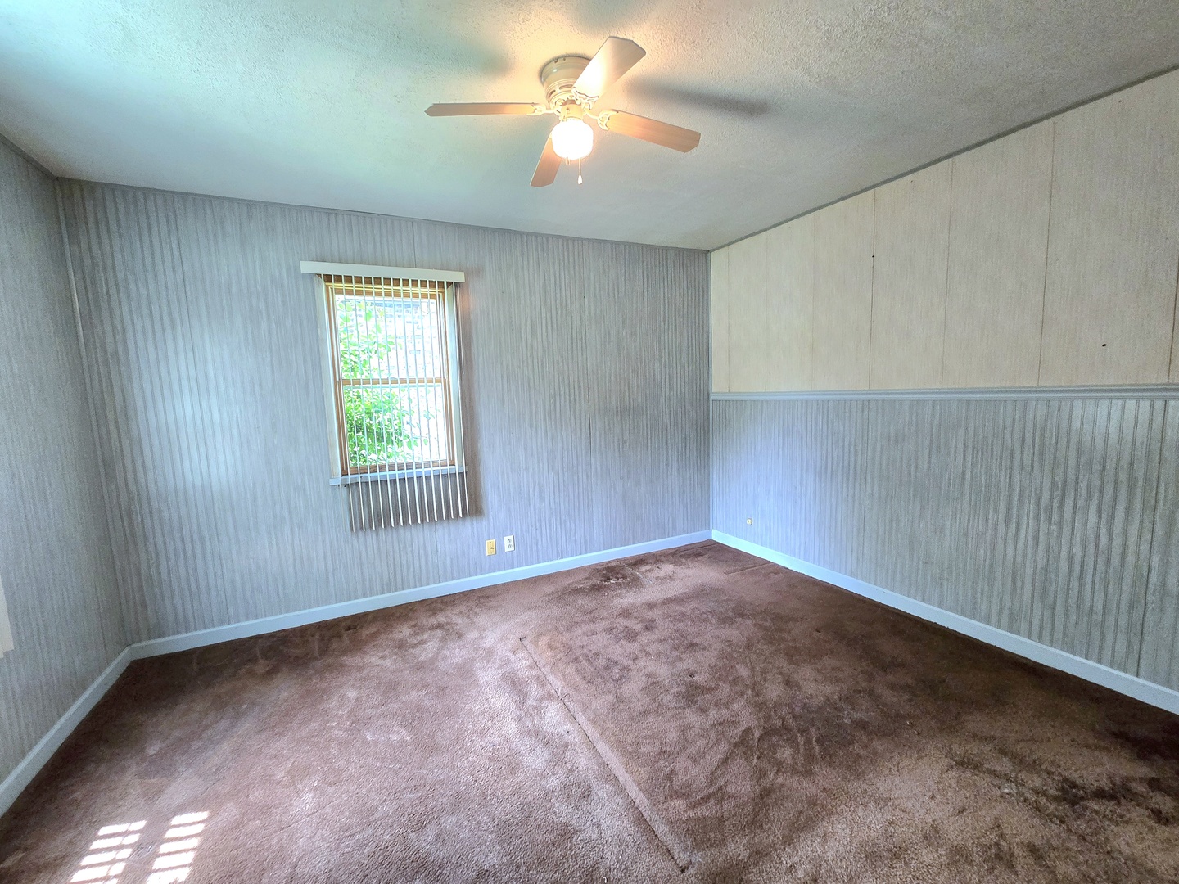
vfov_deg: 89.9
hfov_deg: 106.2
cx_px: 590
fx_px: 443
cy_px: 442
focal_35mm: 13
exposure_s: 1/60.2
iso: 400
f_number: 2.2
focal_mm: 2.2
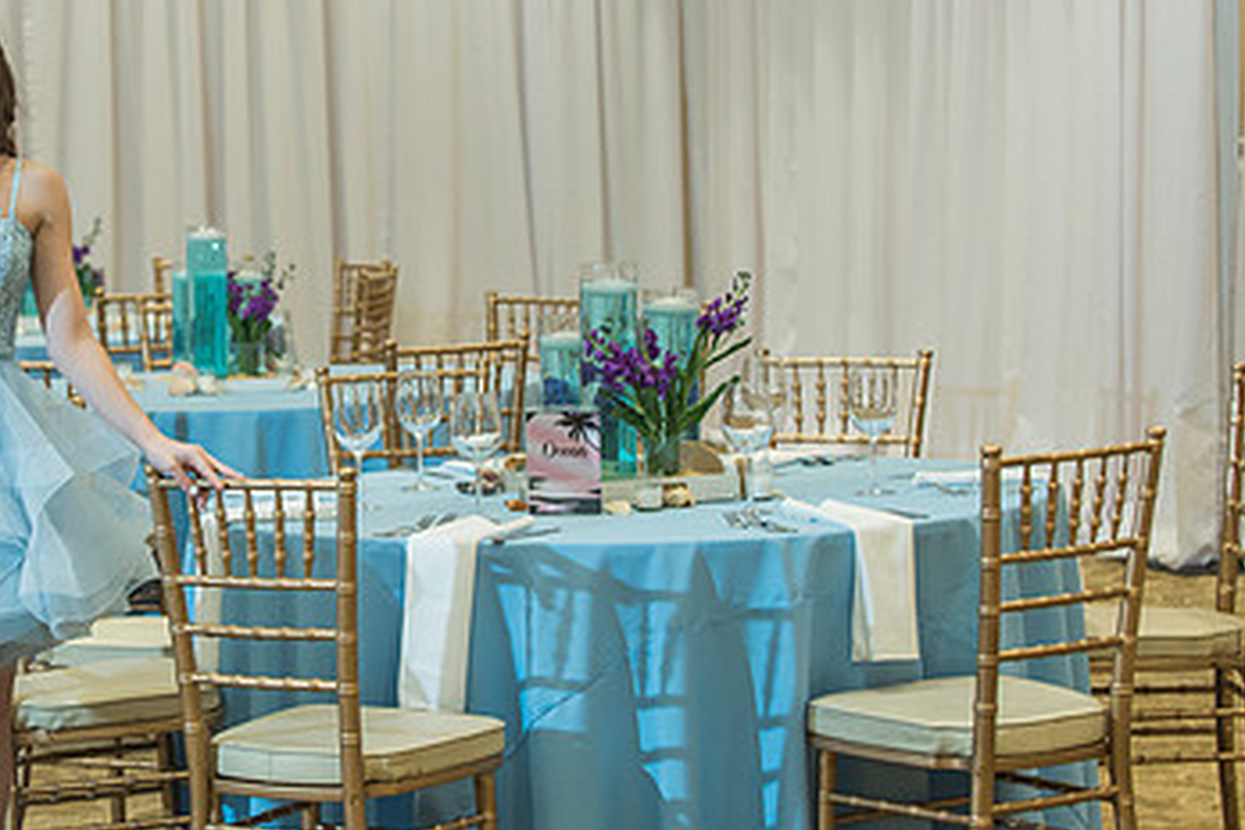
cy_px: 374
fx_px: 4150
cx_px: 295
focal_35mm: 120
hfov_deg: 17.0
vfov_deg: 11.4
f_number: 4
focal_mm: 70
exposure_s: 1/100
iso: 1000
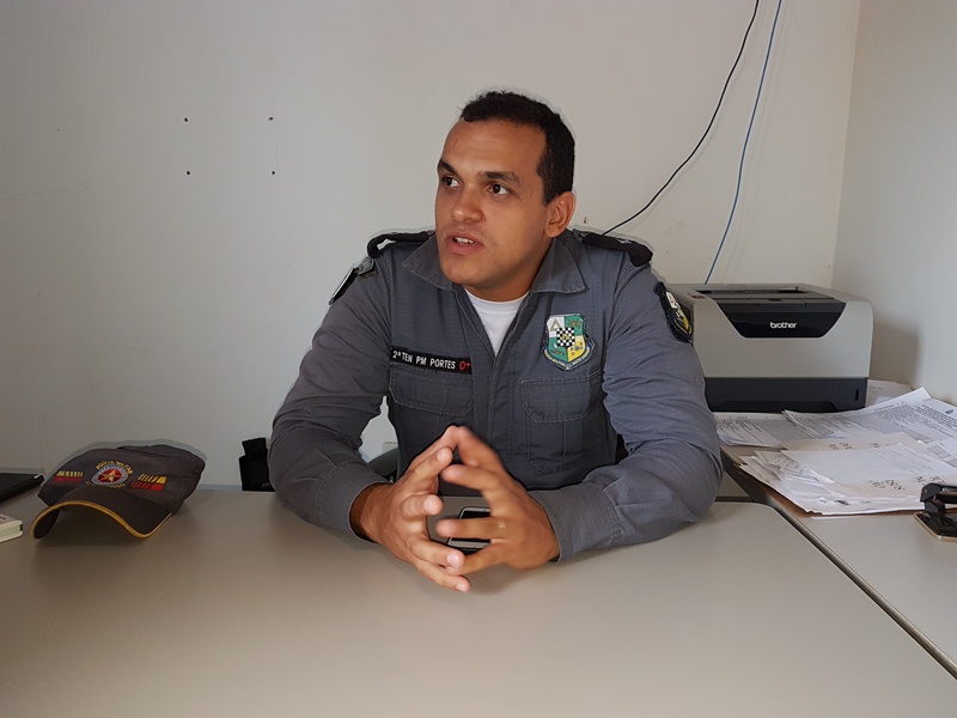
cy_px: 359
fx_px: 719
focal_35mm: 26
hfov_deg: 67.3
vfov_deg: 53.1
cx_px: 478
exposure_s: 1/60
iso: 125
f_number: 1.7
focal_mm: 4.2
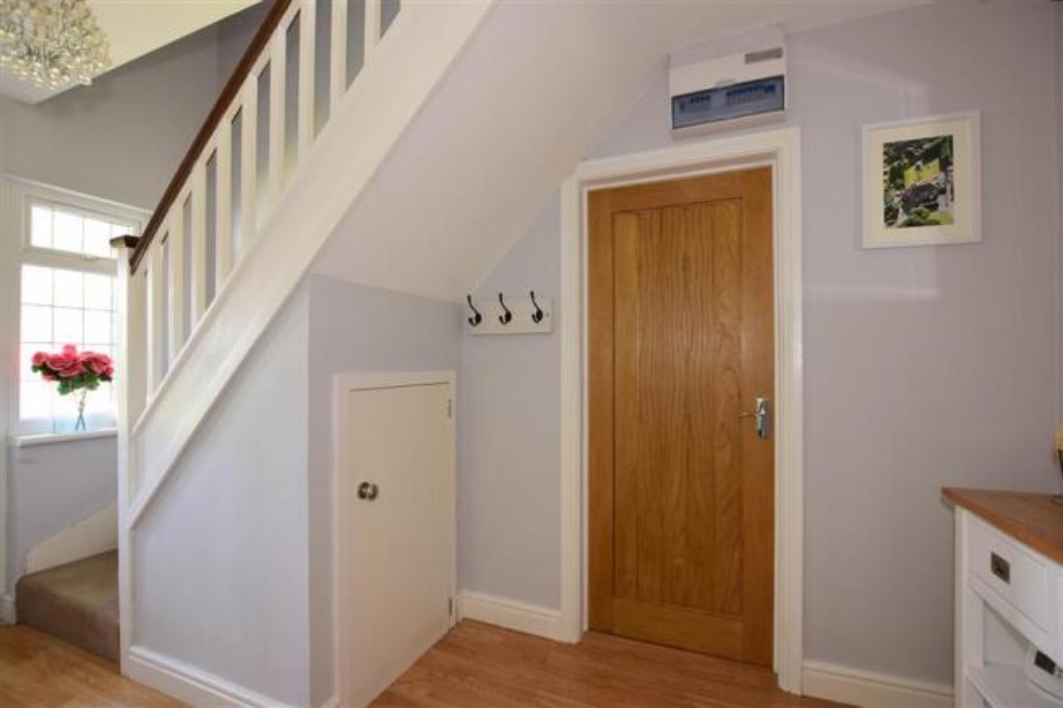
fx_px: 443
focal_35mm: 15
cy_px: 354
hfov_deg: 100.4
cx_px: 532
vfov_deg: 77.3
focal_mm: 10
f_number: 5
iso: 200
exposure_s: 1/8
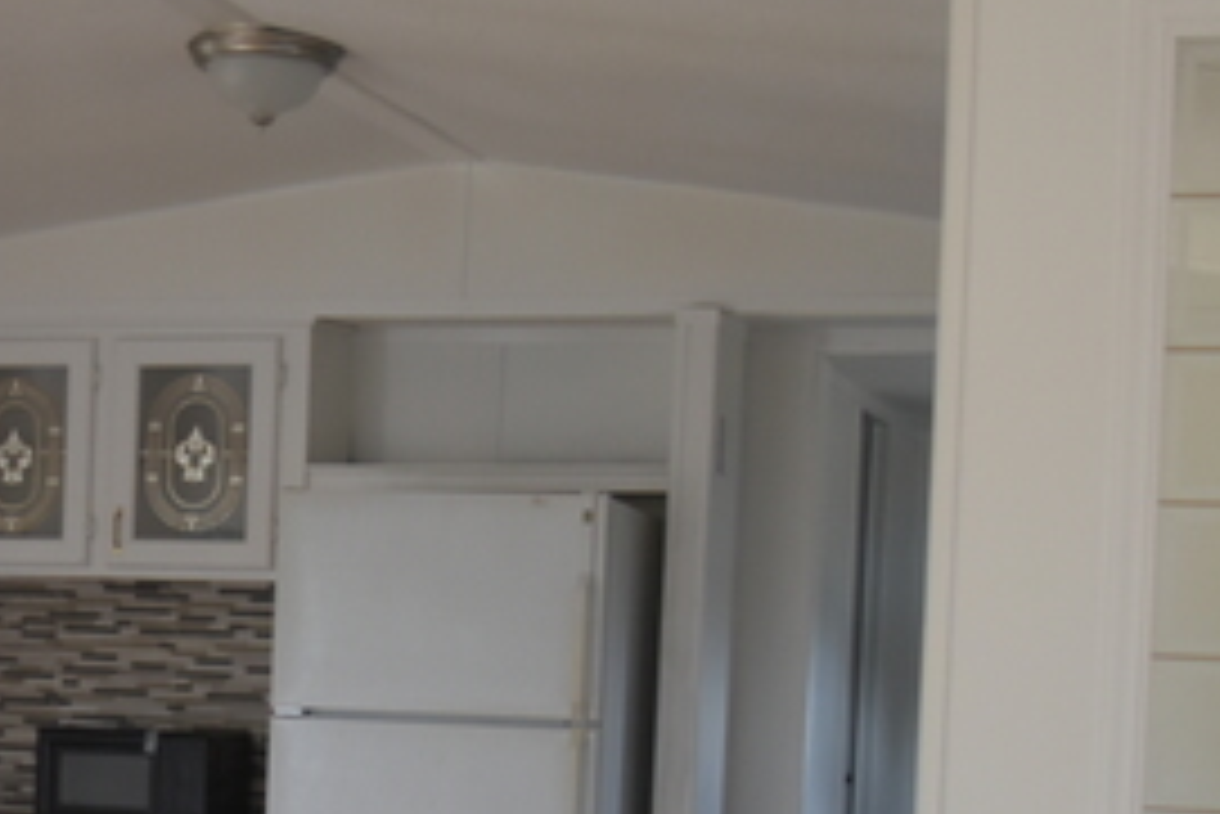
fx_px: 2882
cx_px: 131
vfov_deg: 15.8
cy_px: 825
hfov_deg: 23.3
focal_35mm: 85
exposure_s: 1/400
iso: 1000
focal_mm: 24
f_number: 2.8
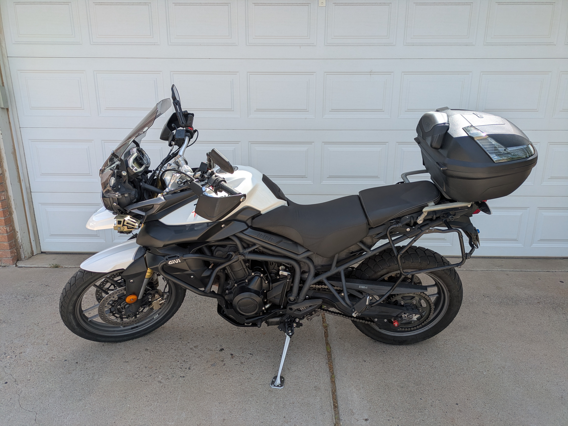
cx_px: 284
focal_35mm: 25
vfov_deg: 54.9
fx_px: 410
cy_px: 213
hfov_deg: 69.4
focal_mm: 5.43
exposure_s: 1/1110
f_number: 1.89
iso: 44
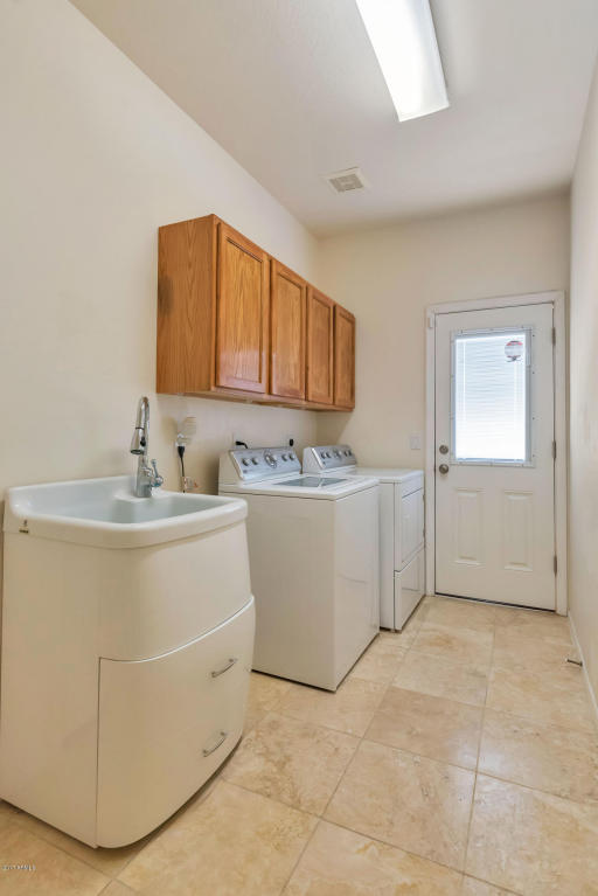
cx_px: 299
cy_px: 448
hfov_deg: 70.5
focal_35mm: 17
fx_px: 423
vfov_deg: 93.3
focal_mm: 17
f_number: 6.3
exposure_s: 1/60
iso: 2500
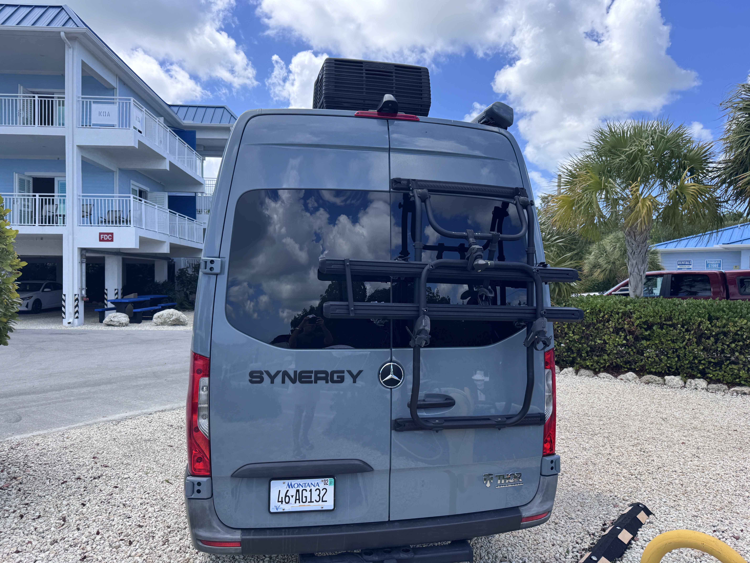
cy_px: 282
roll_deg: +0.4
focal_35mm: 24
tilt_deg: -1.0
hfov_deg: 71.6
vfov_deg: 56.8
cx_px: 375
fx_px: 520
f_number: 1.78
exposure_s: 1/1980
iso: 80
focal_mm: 6.76
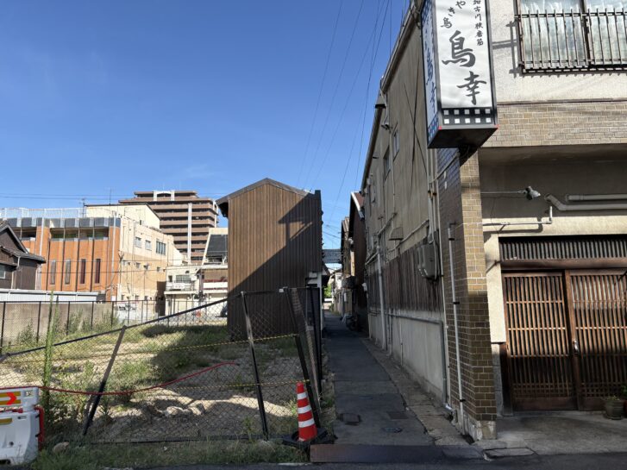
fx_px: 471
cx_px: 314
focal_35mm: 26
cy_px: 235
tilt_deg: +8.7
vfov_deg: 53.0
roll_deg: +1.5
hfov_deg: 67.3
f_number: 1.6
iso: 50
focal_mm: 5.96
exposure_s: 1/2075
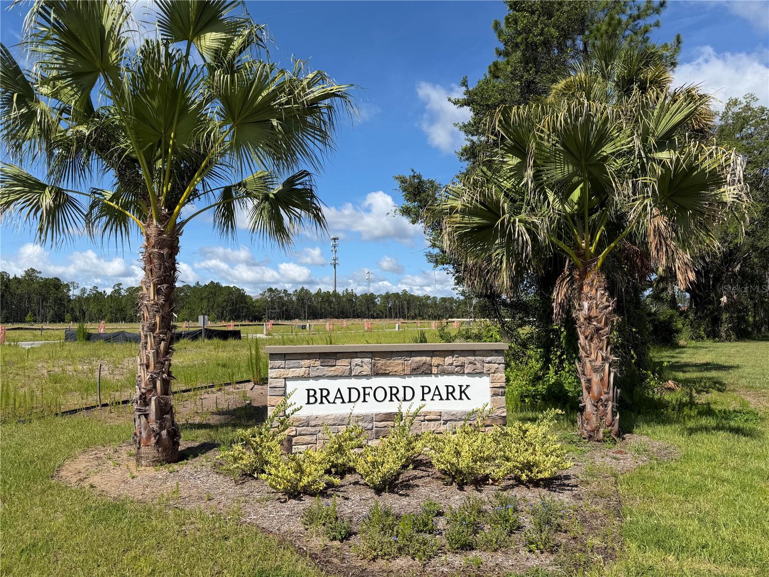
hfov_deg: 71.6
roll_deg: +1.1
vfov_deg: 56.8
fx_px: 533
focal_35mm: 24
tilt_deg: +3.2
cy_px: 288
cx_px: 384
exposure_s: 1/4975
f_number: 1.78
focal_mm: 6.76
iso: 80
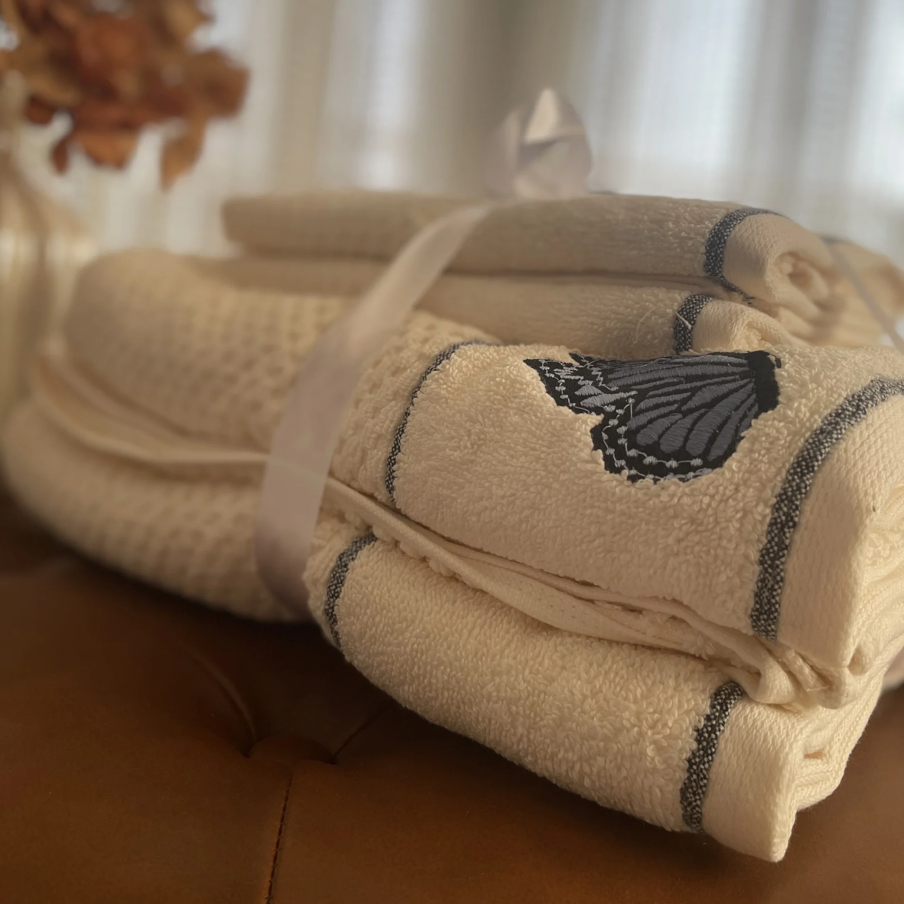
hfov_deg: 52.5
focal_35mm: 31
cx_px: 449
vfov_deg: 52.0
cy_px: 342
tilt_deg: -0.5
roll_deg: -6.8
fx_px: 916
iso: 32
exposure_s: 1/121
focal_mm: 4.2
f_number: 1.6
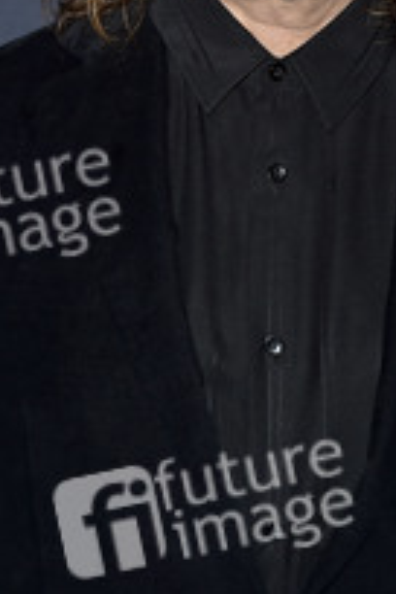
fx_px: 3168
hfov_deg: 7.1
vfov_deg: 10.7
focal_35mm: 192
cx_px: 290
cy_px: 73
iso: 250
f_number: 6.3
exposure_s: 1/250
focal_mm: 98
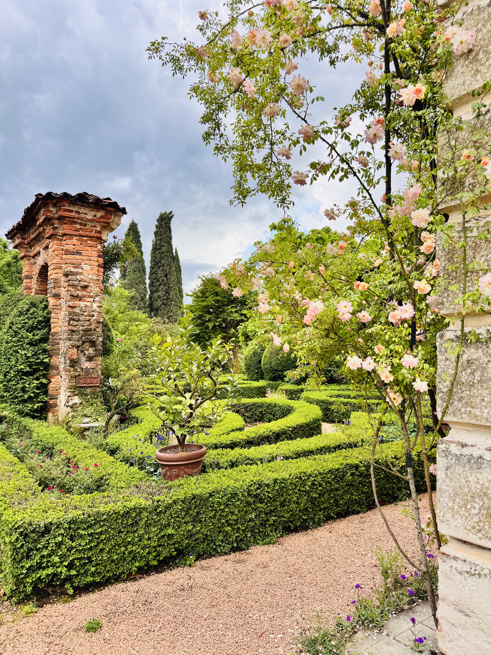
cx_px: 246
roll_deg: -0.1
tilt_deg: +1.7
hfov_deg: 56.8
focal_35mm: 24
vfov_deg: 71.6
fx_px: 454
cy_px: 328
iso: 80
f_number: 1.78
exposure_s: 1/1151
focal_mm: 6.76
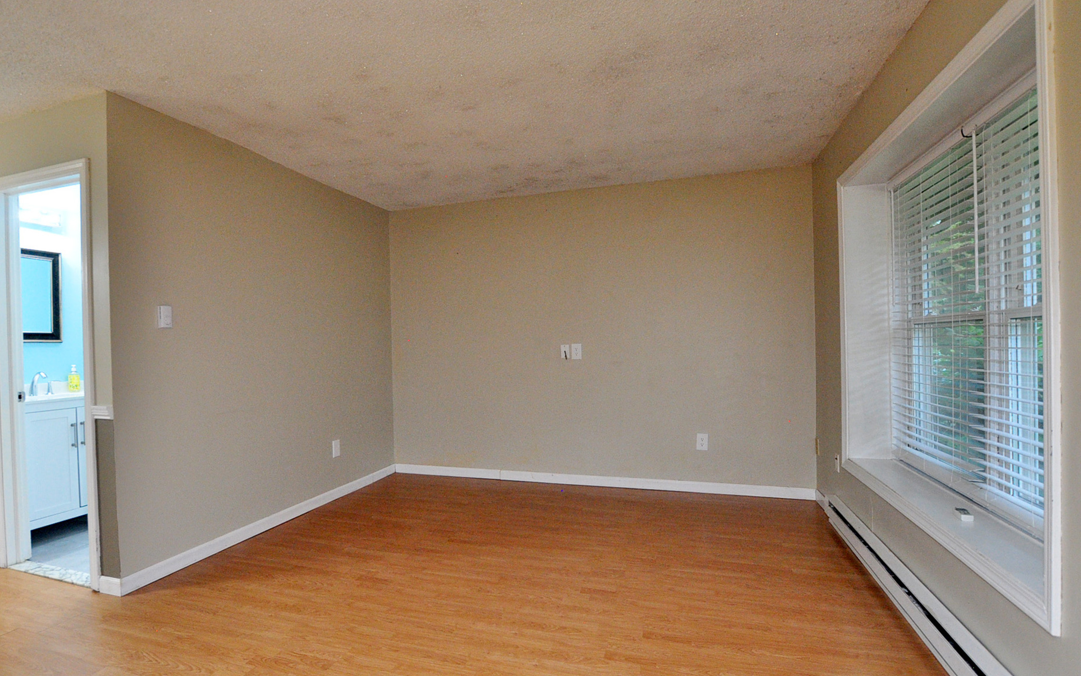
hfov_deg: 94.1
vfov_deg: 68.0
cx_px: 487
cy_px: 344
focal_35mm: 17
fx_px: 501
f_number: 4.5
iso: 1250
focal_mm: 10
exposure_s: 1/50
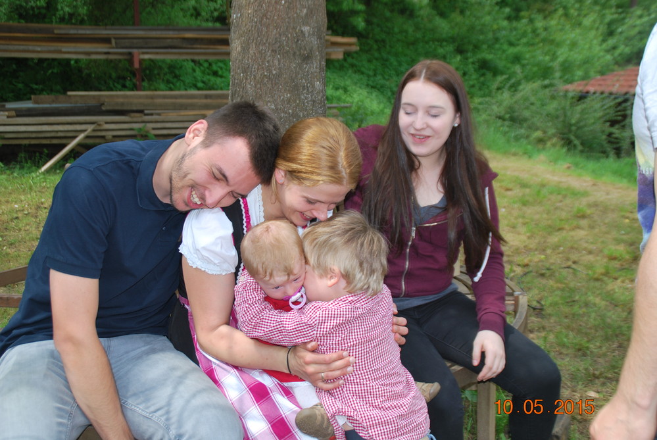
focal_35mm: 48
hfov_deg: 41.1
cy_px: 220
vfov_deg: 28.2
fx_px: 877
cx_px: 328
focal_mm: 32
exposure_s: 1/200
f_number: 5.6
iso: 100
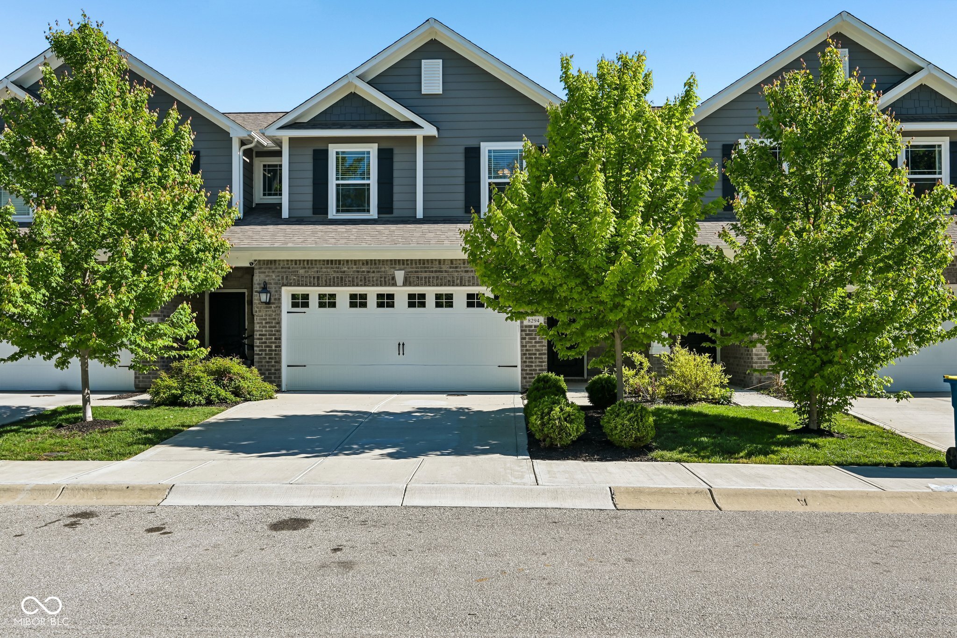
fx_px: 771
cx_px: 478
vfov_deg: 45.0
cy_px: 319
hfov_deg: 63.7
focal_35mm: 29
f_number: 8
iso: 100
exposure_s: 1/200
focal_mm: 29
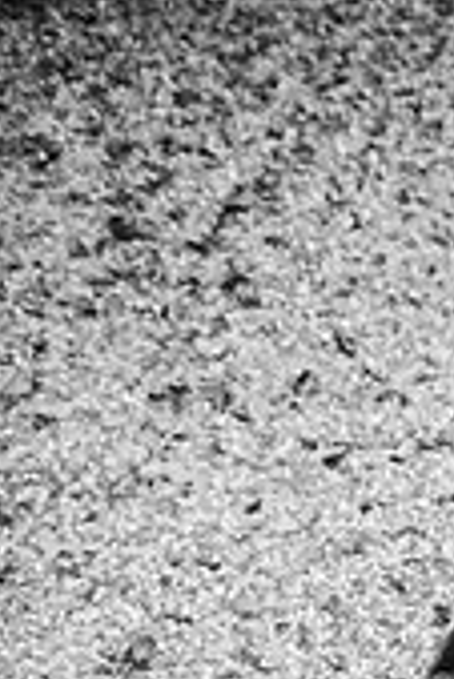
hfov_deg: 19.9
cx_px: 550
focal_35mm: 64
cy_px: 856
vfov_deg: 27.0
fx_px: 1208
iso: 100
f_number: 2.2
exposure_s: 1/500
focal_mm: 24
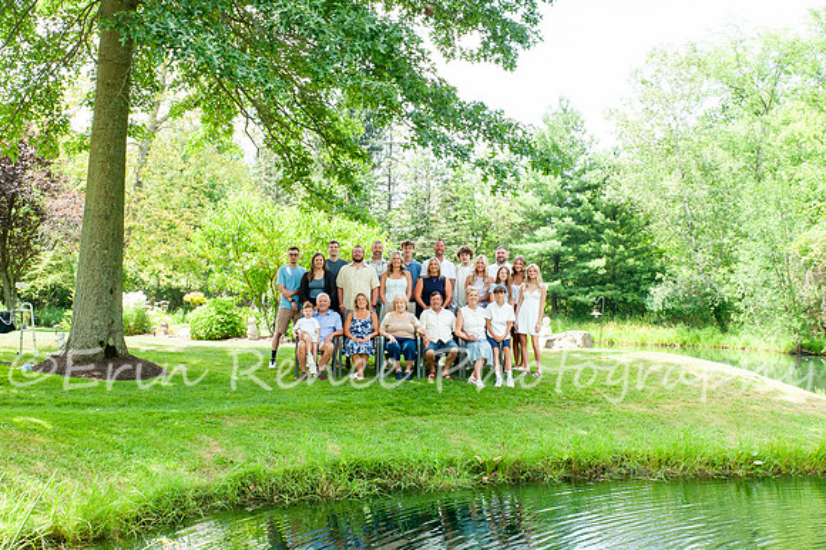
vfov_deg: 30.3
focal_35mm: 44
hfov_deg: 44.2
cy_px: 254
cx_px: 448
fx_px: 1016
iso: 800
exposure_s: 1/160
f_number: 14
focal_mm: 40
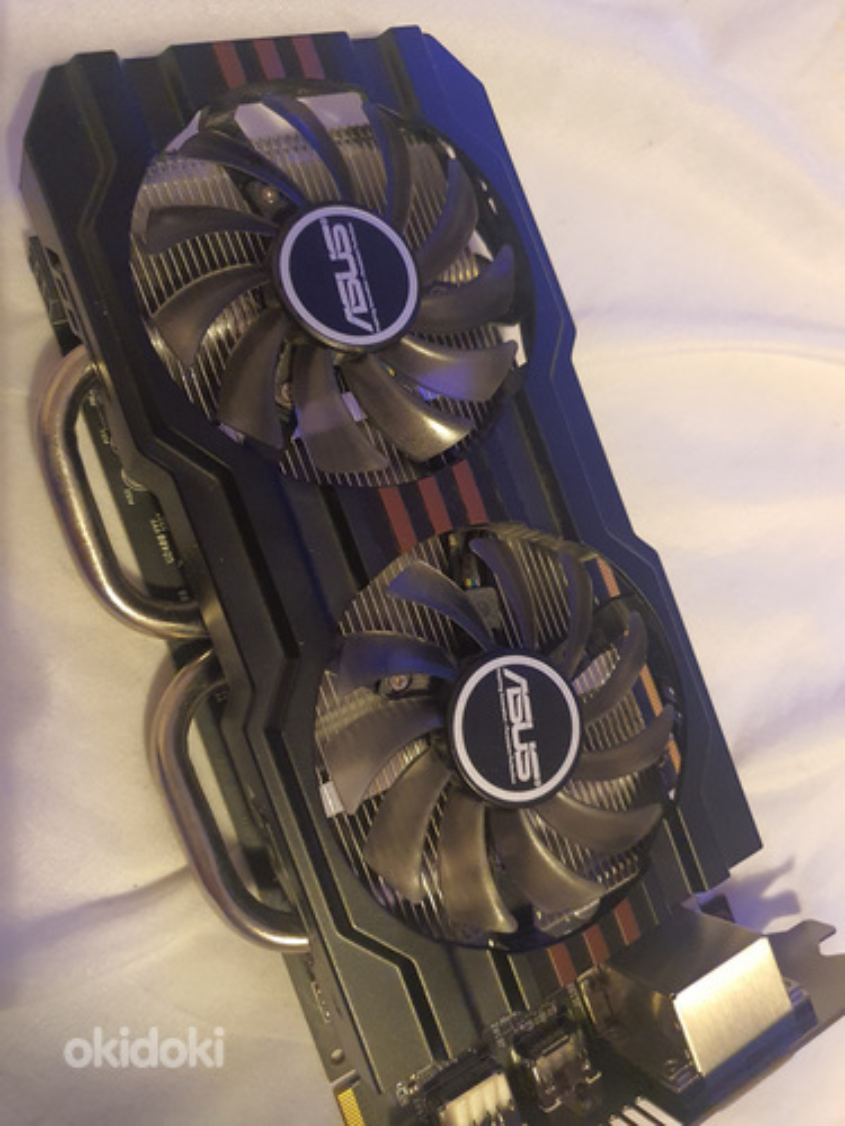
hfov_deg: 53.1
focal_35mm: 26
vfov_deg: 67.3
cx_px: 422
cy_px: 563
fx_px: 846
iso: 640
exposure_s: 1/50
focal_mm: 4.3
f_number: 1.5
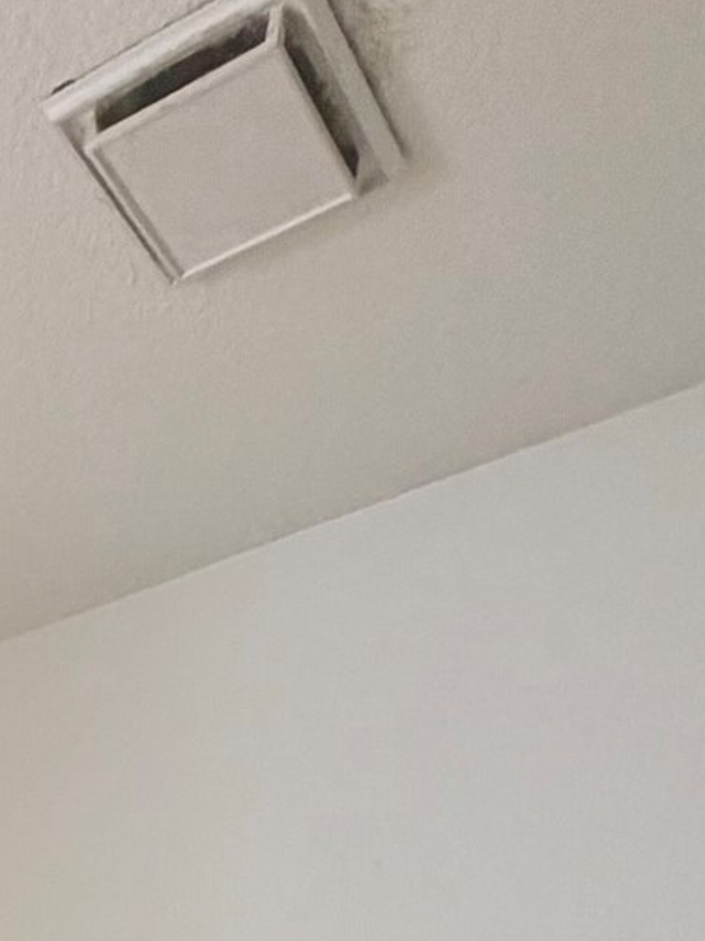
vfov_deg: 19.2
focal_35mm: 57
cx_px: -165
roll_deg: -3.6
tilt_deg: -12.9
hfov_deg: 23.3
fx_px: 1548
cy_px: 1891
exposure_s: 1/60
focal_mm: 2.22
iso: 160
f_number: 2.2
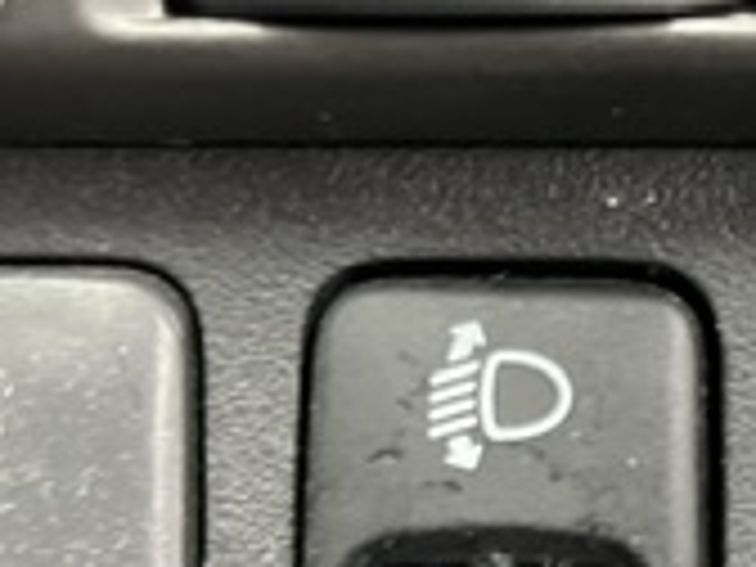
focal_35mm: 99
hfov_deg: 18.6
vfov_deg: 14.7
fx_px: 2162
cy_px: 558
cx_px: 936
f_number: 1.6
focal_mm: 5.1
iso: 400
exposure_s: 1/33
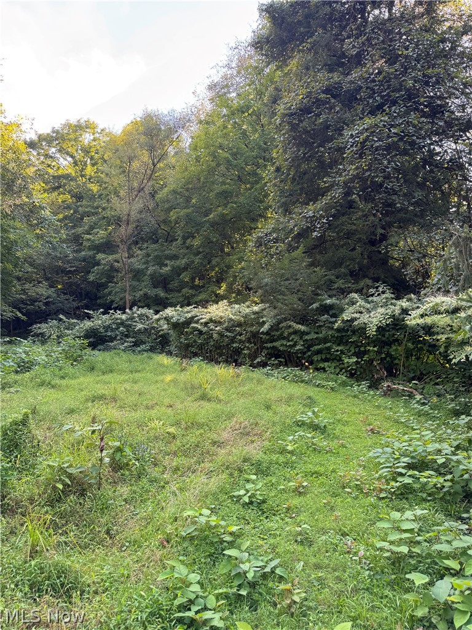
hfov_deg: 56.8
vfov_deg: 71.6
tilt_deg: +8.1
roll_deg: +1.9
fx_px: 436
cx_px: 236
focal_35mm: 24
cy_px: 315
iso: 80
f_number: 1.78
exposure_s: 1/121
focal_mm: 6.76
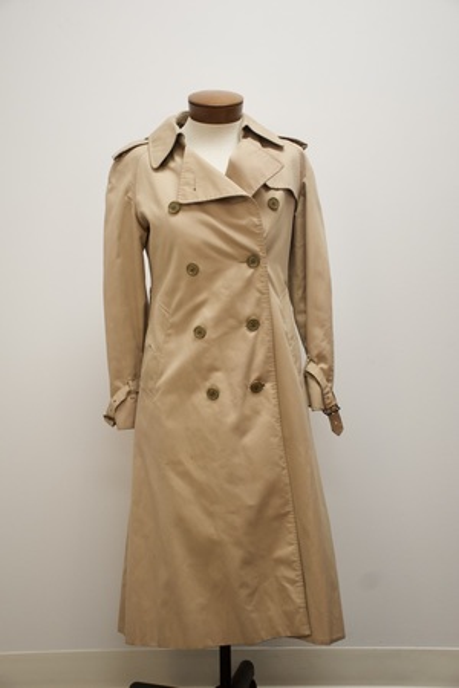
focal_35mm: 48
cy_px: 344
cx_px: 230
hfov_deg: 28.1
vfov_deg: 41.1
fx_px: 918
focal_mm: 32
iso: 1600
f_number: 4
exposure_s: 1/160
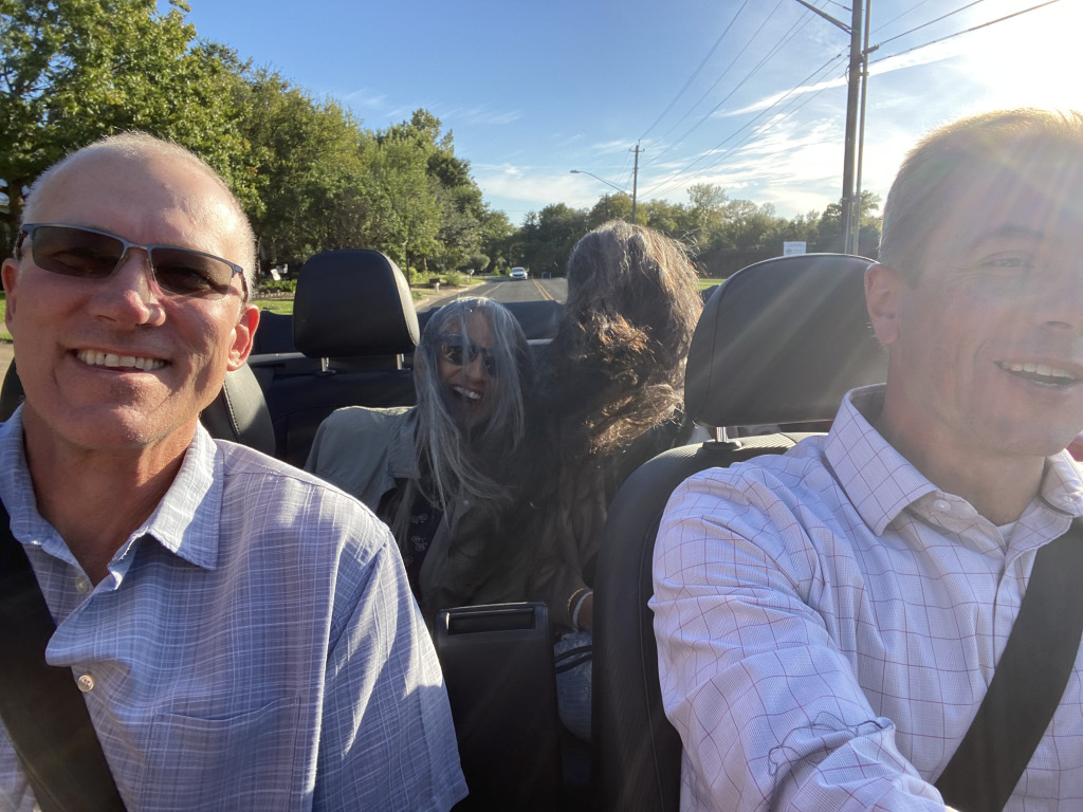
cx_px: 542
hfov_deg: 73.9
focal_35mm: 23
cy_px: 406
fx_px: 720
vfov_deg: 58.9
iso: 25
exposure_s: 1/274
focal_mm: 2.71
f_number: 2.2
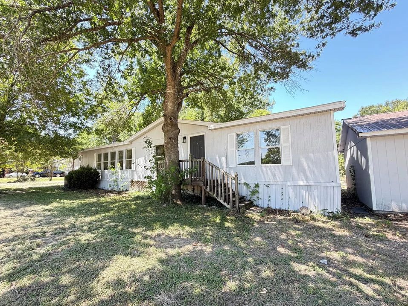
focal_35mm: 15
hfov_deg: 98.2
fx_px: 177
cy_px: 157
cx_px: 204
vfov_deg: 81.7
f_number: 2.2
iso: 100
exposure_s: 1/121
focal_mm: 2.22
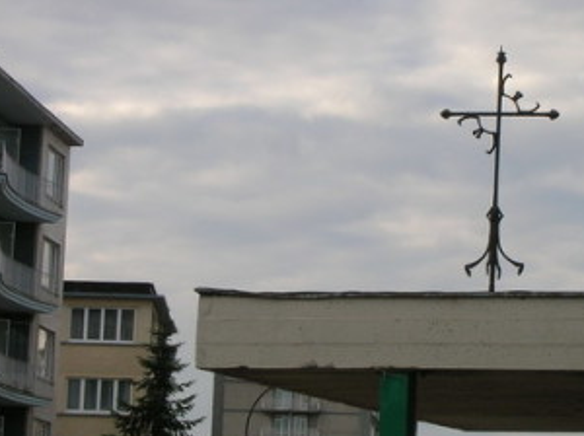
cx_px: 415
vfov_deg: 8.7
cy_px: 160
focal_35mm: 170
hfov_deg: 11.6
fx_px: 2863
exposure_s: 1/66.7
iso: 50
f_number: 8.2
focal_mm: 17.1
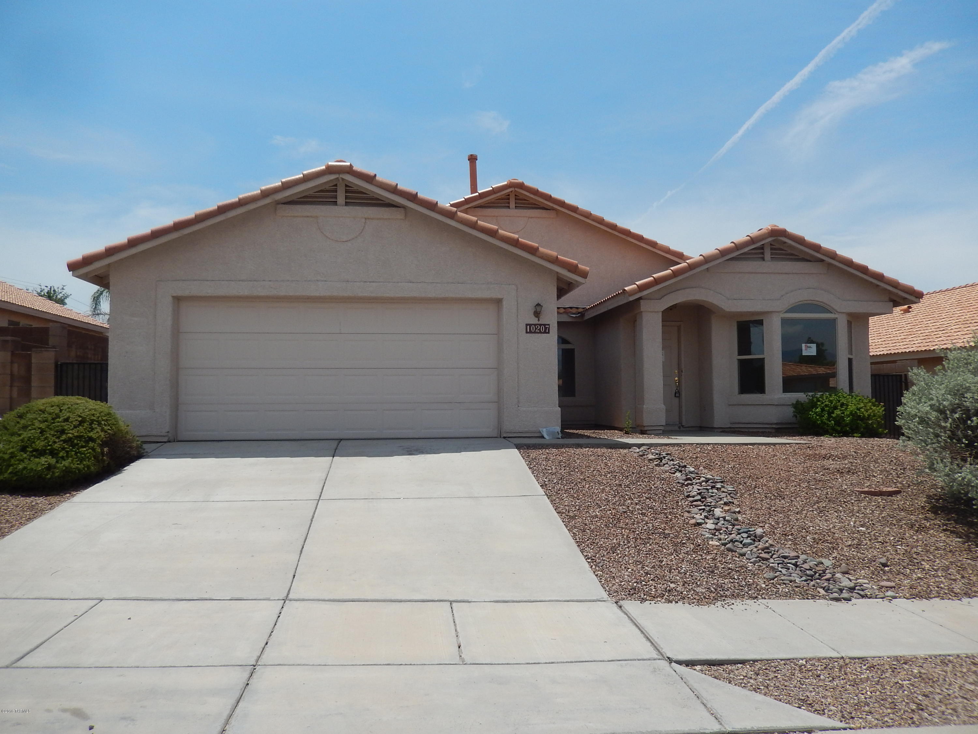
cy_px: 367
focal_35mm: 25
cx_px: 489
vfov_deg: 54.9
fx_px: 706
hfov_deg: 69.4
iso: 125
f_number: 6.8
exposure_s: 1/640
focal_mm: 4.5
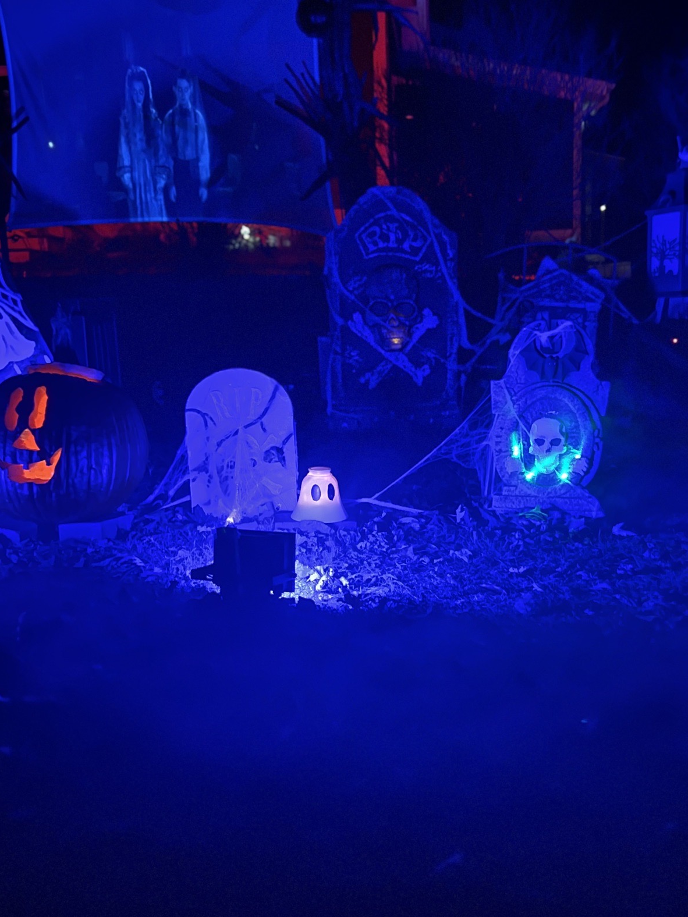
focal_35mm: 33
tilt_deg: -11.5
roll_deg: +2.7
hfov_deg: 42.9
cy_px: 517
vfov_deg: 55.2
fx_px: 875
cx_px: 384
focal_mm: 5.7
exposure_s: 1/9
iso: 1250
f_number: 1.5
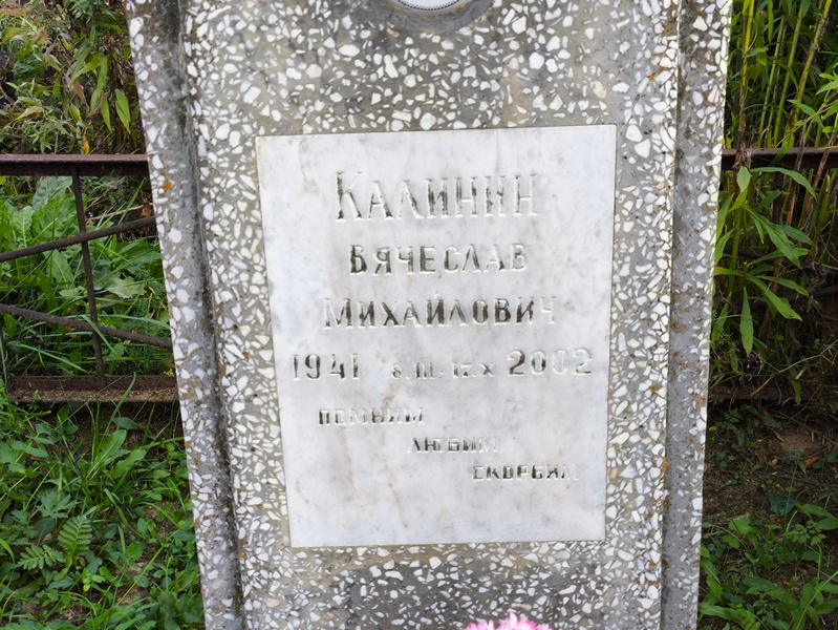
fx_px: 1211
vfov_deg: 29.1
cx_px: 419
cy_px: 315
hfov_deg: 38.2
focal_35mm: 50
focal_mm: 4.71
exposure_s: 1/186
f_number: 1.7
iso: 50
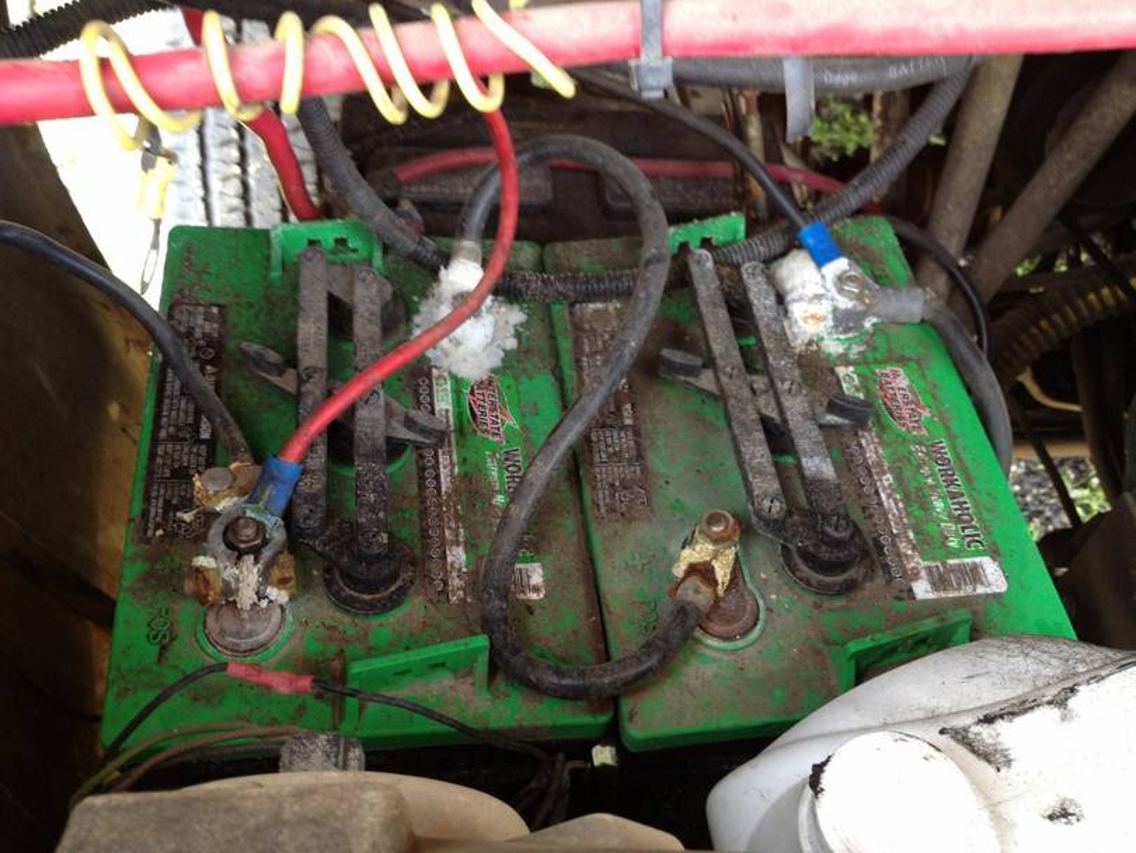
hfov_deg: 52.6
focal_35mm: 35
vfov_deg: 40.7
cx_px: 568
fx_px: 1149
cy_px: 426
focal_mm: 4.28
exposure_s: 1/24
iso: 50
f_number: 2.4
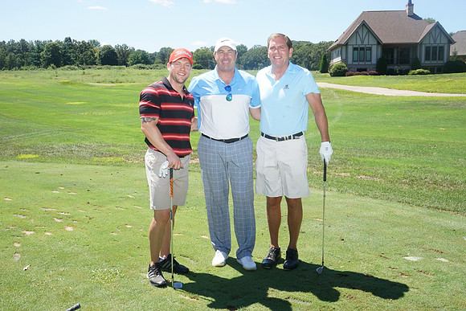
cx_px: 233
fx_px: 518
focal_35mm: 40
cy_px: 156
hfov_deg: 48.4
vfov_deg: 33.4
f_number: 18
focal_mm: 40
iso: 800
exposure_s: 1/200
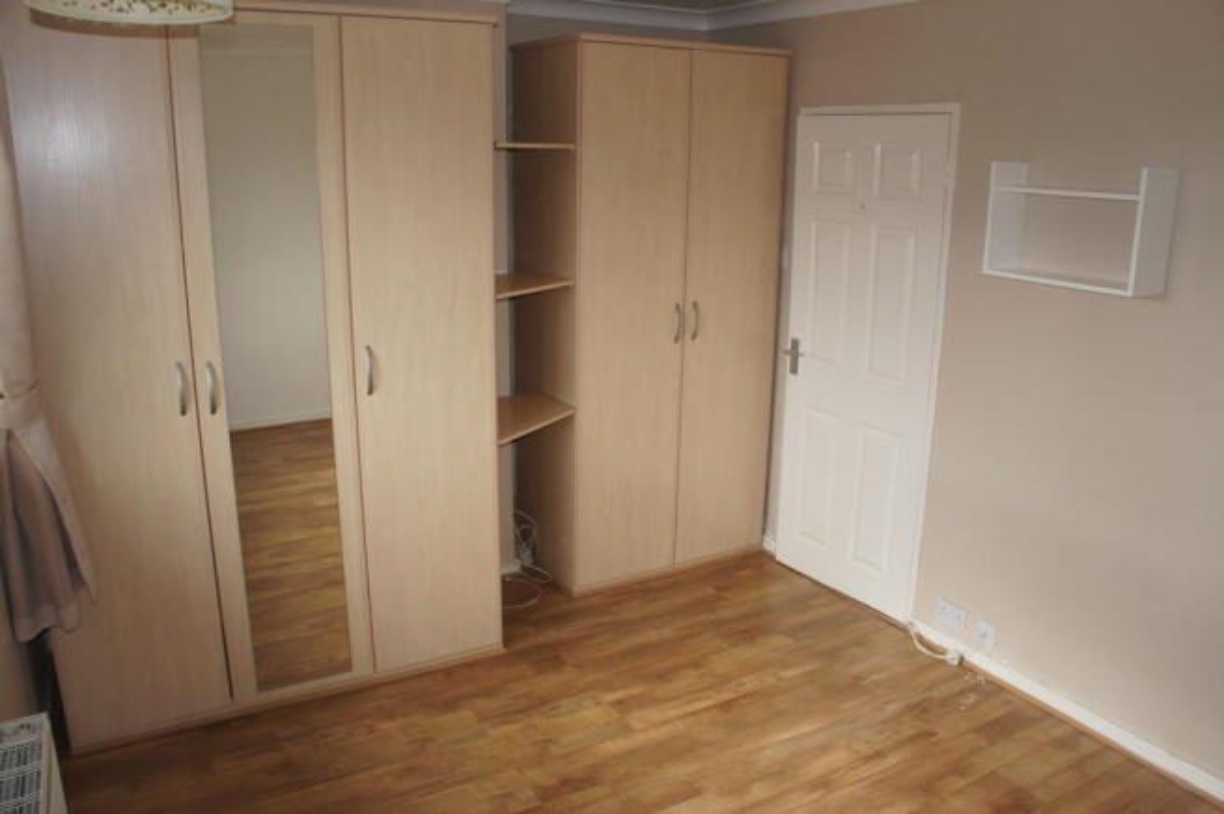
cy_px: 407
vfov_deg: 47.8
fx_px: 917
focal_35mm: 27
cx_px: 612
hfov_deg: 67.4
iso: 200
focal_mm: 18
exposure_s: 1/100
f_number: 5
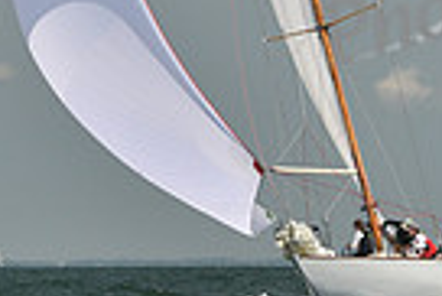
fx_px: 5248
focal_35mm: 427
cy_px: -141
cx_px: 156
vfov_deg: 3.2
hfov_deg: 4.8
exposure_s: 1/1000
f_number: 7.1
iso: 320
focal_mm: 100
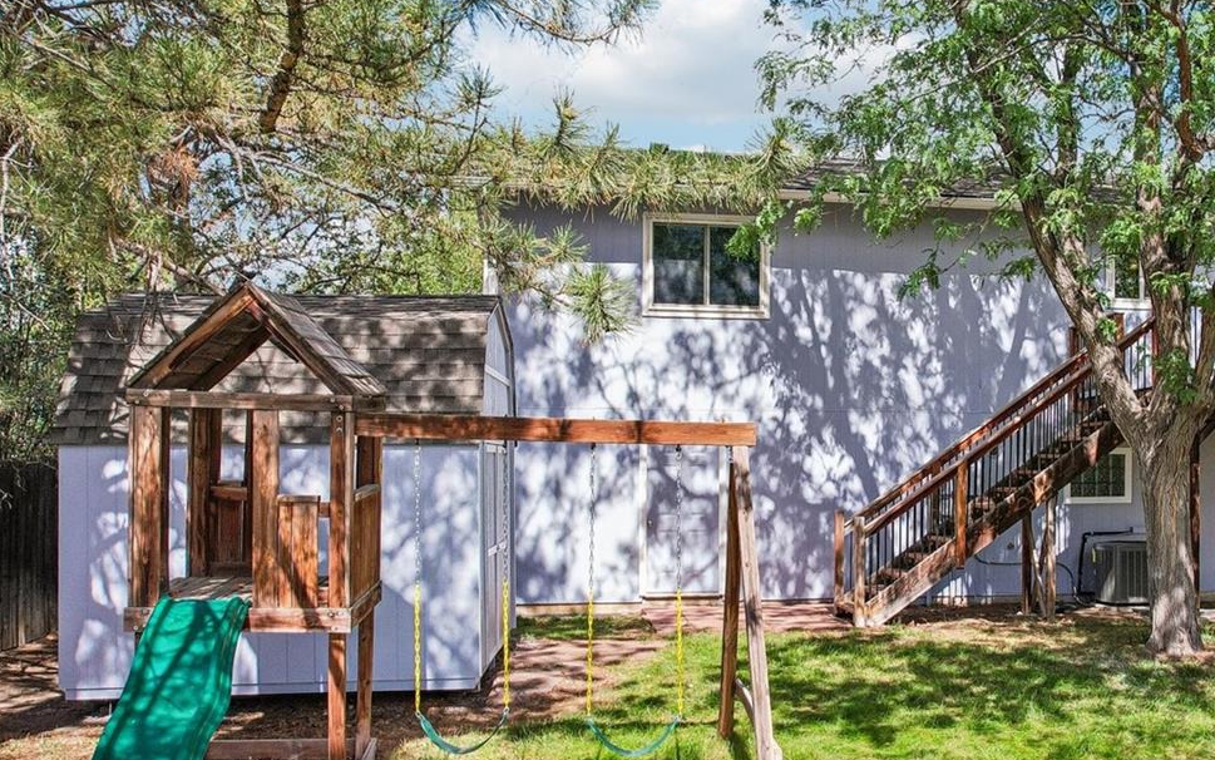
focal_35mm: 37
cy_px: 372
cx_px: 854
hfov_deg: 51.3
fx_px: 1225
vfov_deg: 34.5
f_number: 2.8
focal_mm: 8.4
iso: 140
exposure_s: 1/320
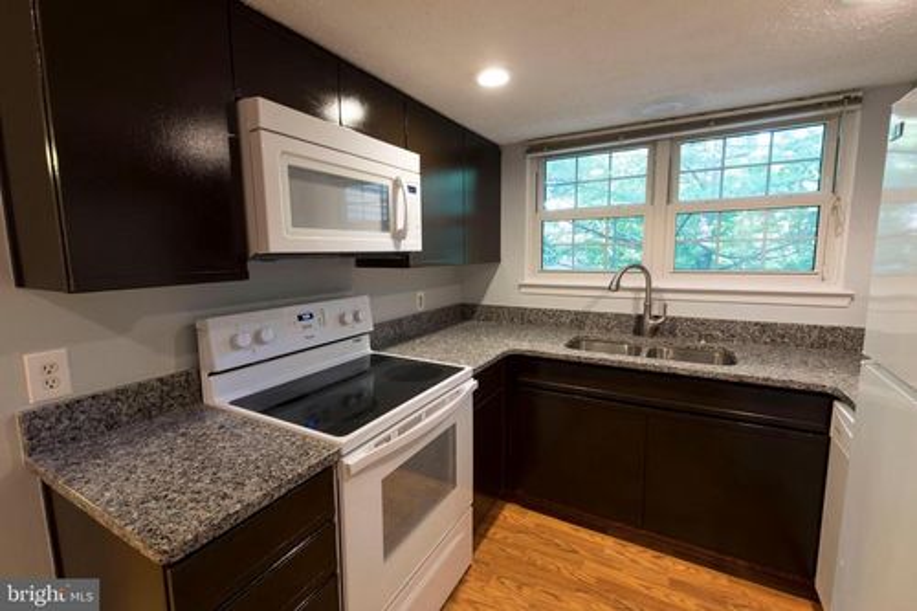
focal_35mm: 15
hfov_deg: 100.4
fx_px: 382
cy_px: 306
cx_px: 458
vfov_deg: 77.3
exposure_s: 1/4
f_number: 6.4
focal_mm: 10
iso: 320
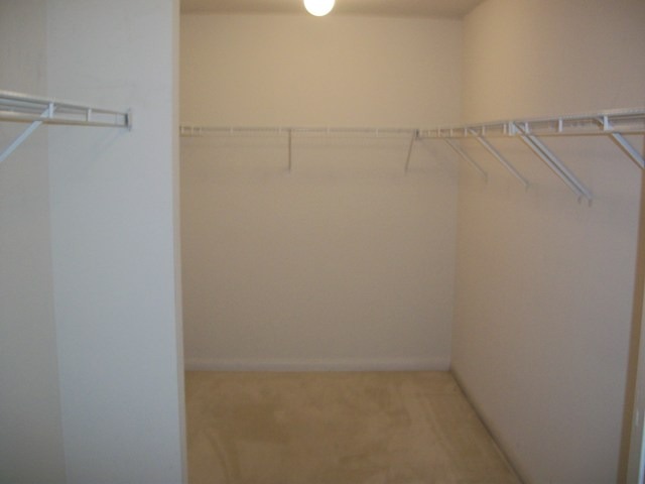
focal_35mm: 35
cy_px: 242
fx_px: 652
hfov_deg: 52.6
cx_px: 322
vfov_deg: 40.7
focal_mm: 6.3
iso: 160
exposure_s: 1/30
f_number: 3.1
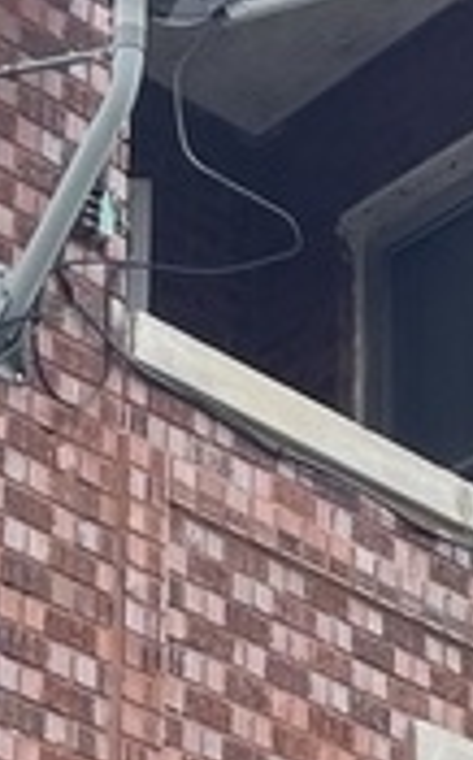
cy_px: 1220
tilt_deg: +17.6
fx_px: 3515
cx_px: 378
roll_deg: +0.2
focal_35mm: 170
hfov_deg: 7.7
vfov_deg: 11.7
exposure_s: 1/698
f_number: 1.6
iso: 32
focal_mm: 4.2
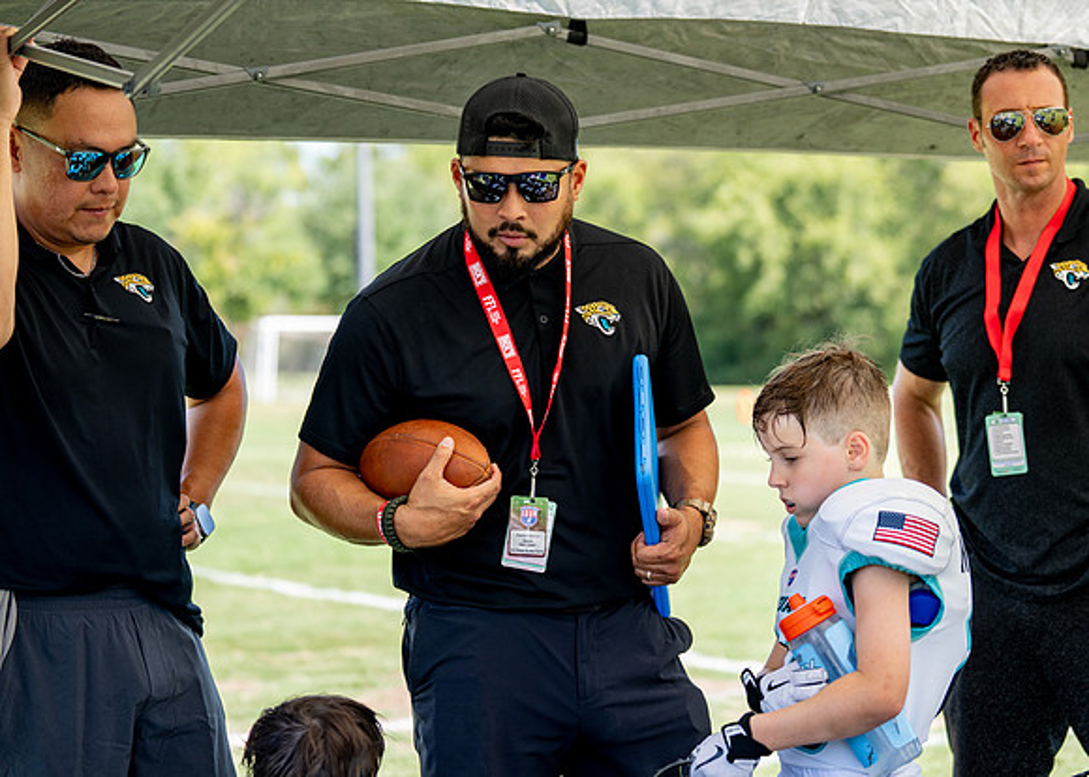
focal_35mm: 84
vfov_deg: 17.0
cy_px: 357
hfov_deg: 23.7
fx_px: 2595
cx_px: 550
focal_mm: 70
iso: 125
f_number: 2.8
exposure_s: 1/400
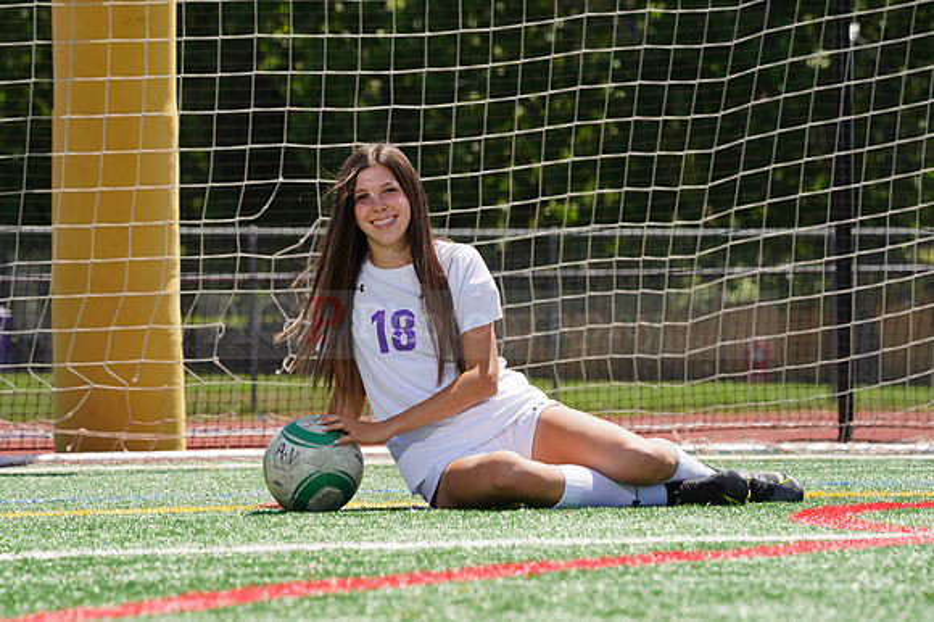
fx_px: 6793
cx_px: 467
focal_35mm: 262
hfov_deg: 7.9
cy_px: 311
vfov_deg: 5.2
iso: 200
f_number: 13
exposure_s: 1/250
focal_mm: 262
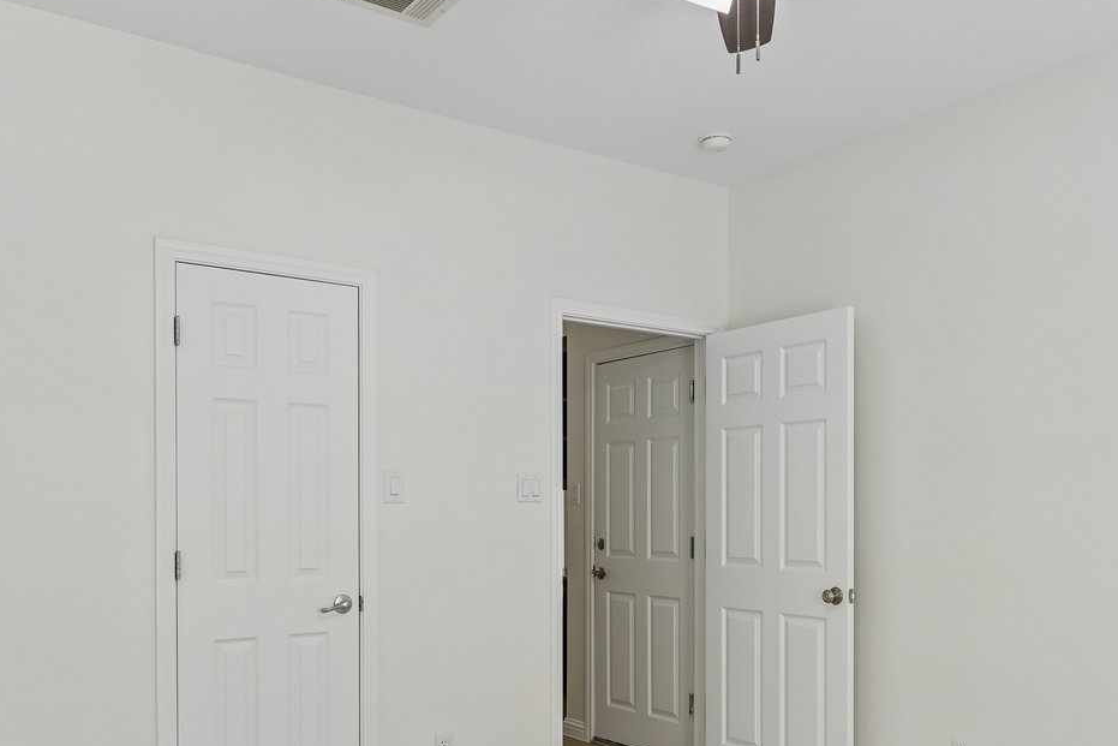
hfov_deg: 57.1
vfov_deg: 39.4
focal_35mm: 33
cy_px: 514
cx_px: 611
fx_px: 1025
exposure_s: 1/15
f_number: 6.7
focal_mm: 15
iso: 100
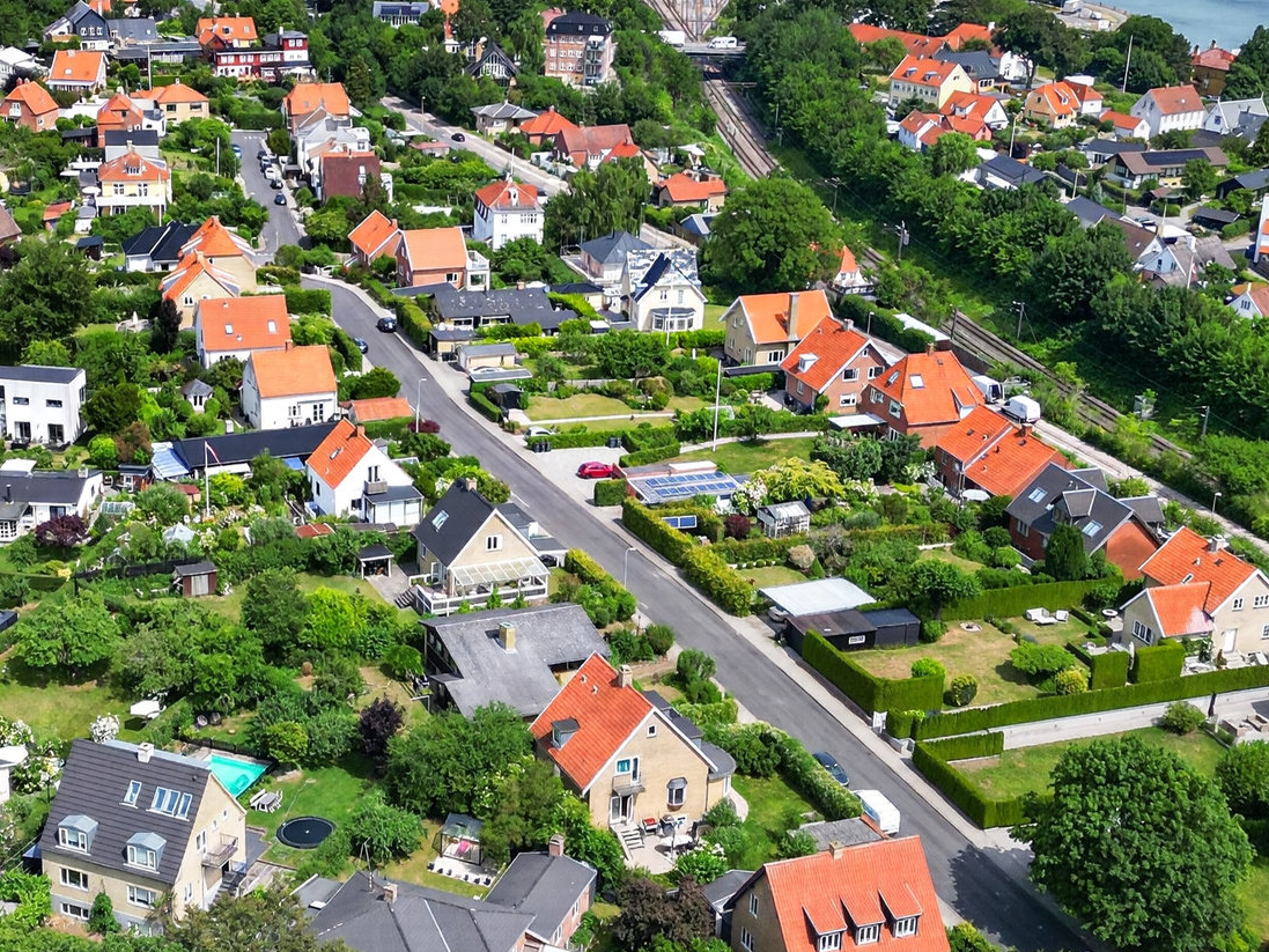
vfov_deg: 26.1
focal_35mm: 56
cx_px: 420
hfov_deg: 34.0
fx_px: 2053
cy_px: 510
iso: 130
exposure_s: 1/3000
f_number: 1.7
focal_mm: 6.7
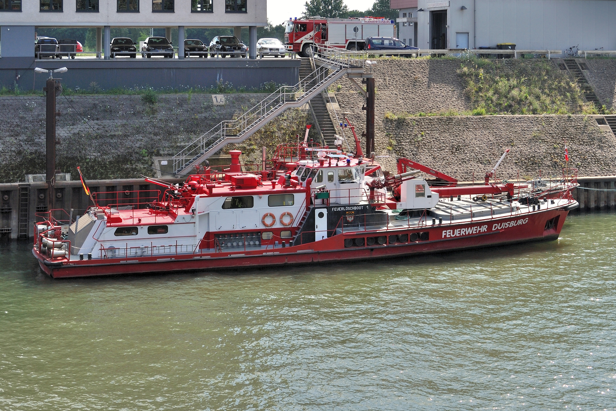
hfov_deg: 32.9
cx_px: 305
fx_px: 1044
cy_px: 206
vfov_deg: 22.3
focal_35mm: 61
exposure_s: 1/200
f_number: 7.1
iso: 100
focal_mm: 40
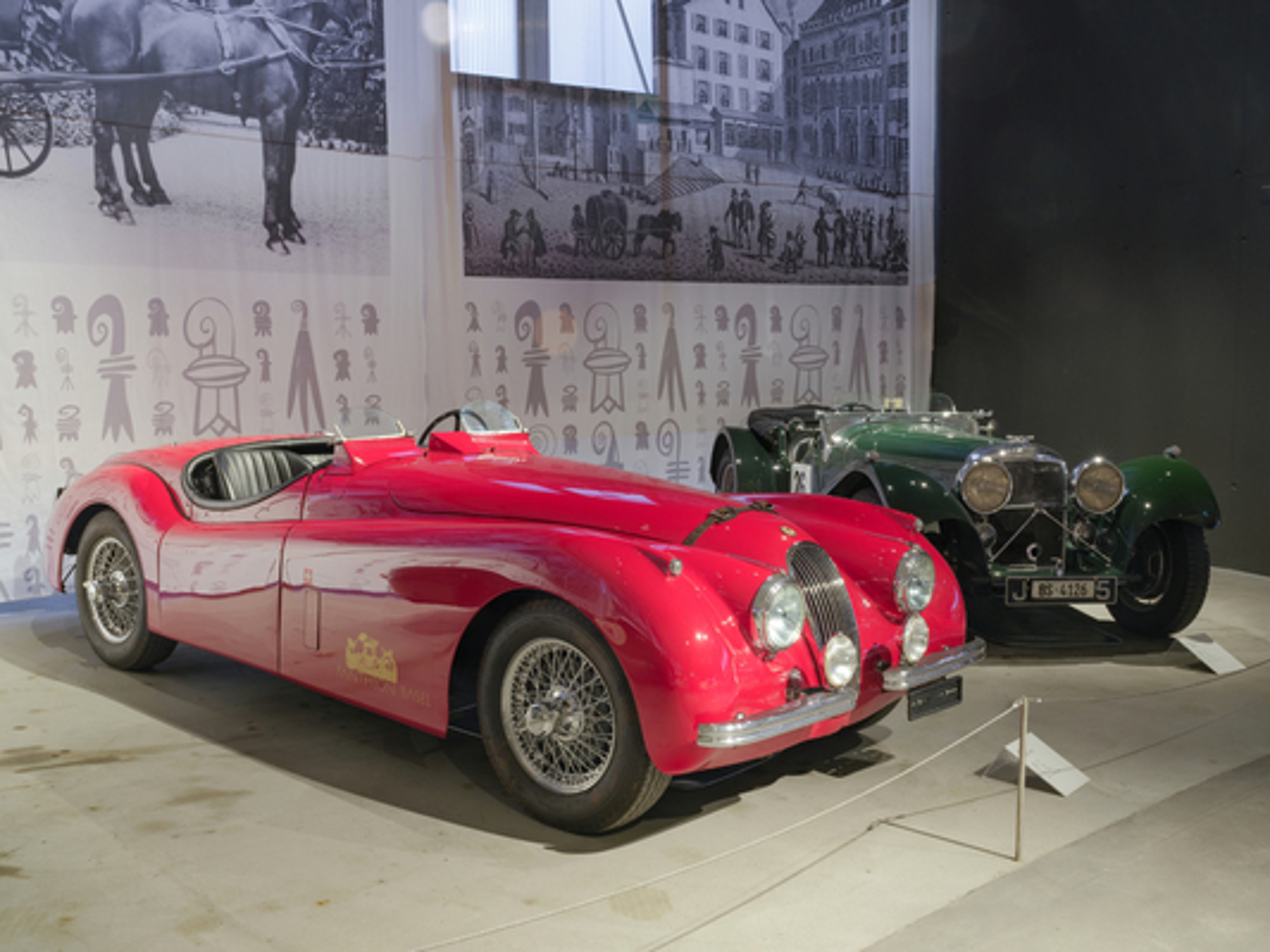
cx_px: 635
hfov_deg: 55.3
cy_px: 476
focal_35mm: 33
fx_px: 1211
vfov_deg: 43.0
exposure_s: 5
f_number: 16
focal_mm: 41.1
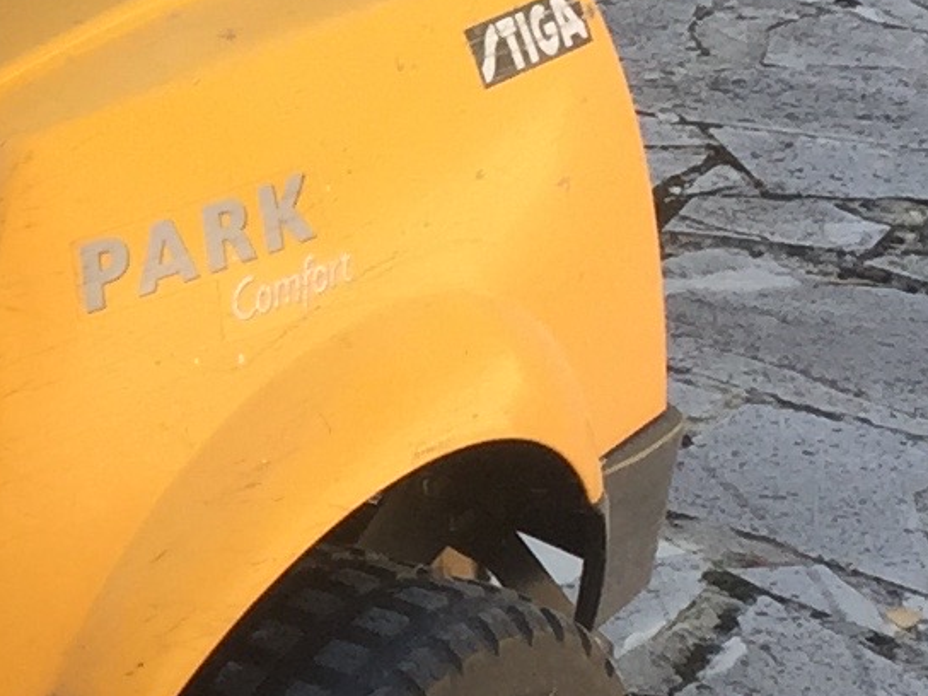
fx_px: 4665
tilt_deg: -22.3
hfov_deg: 10.3
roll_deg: +0.2
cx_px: -1080
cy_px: 943
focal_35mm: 174
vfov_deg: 8.4
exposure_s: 1/211
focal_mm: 4.15
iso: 32
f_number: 2.2
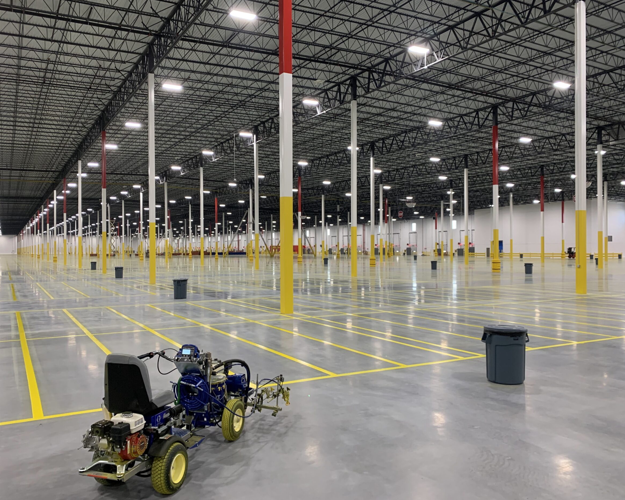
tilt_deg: +0.6
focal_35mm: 28
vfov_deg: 51.5
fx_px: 518
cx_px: 292
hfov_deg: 62.2
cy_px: 246
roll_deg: -0.2
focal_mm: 4.25
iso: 100
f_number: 1.8
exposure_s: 1/60
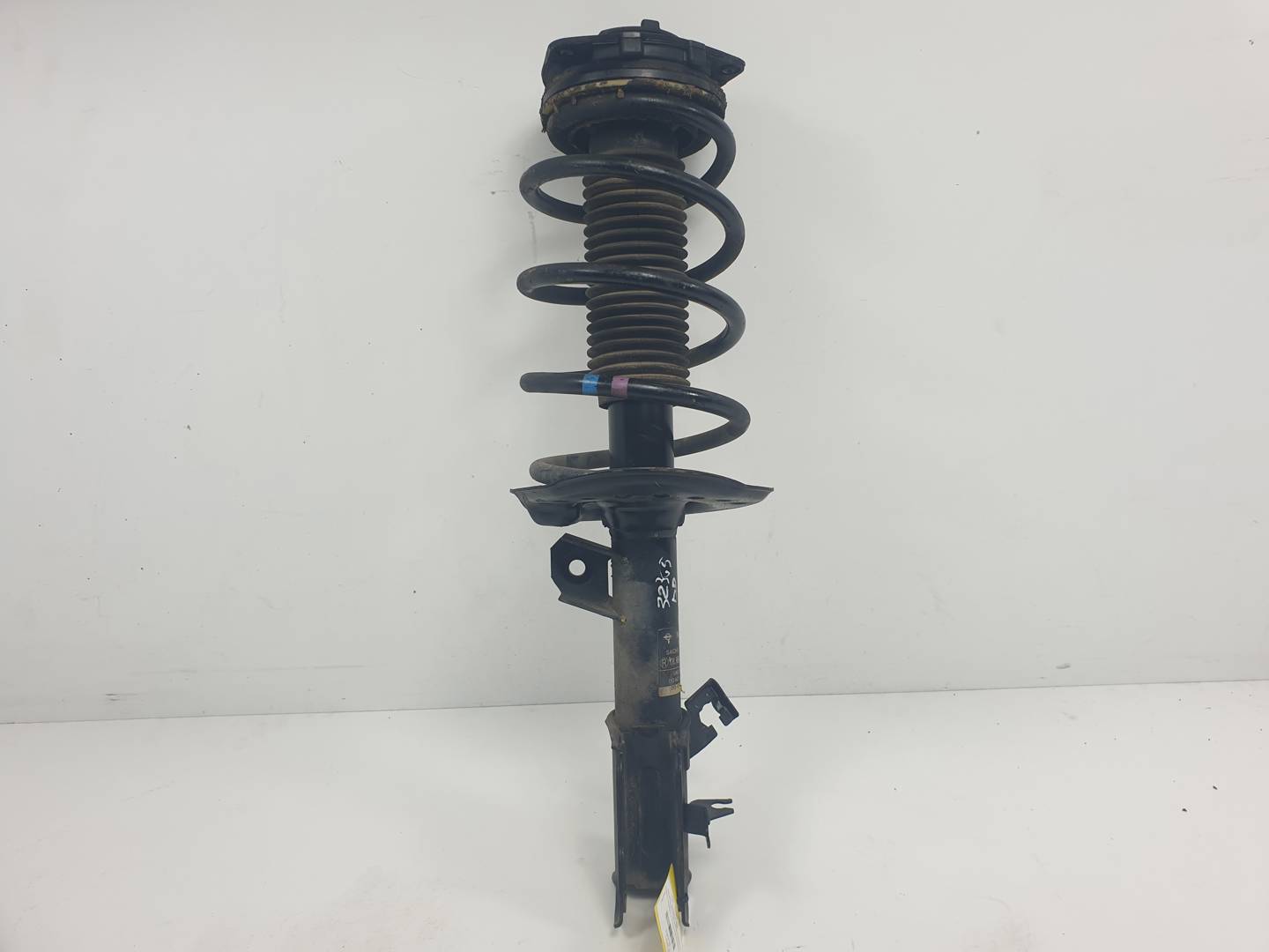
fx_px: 953
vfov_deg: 53.1
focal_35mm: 26
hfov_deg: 67.3
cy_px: 476
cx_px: 634
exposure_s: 1/260
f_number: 2.4
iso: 50
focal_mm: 4.3
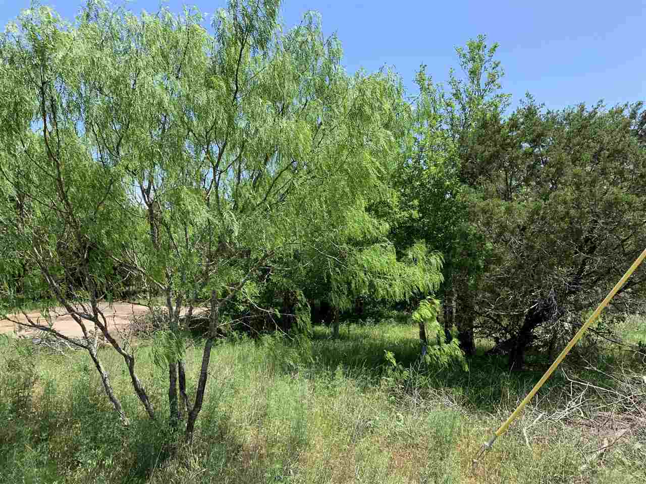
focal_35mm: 26
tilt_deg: +0.8
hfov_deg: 67.3
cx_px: 323
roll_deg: +0.9
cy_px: 242
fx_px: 485
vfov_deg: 53.1
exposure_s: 1/945
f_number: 1.8
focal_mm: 4.25
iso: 25
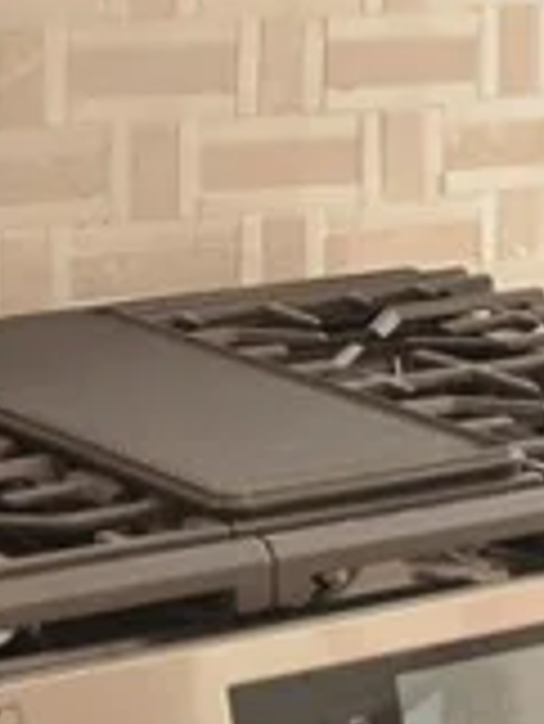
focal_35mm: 165
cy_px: 76
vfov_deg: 11.9
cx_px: 922
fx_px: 3453
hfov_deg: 8.7
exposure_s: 1/50
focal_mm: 18
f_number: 3.5
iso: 200
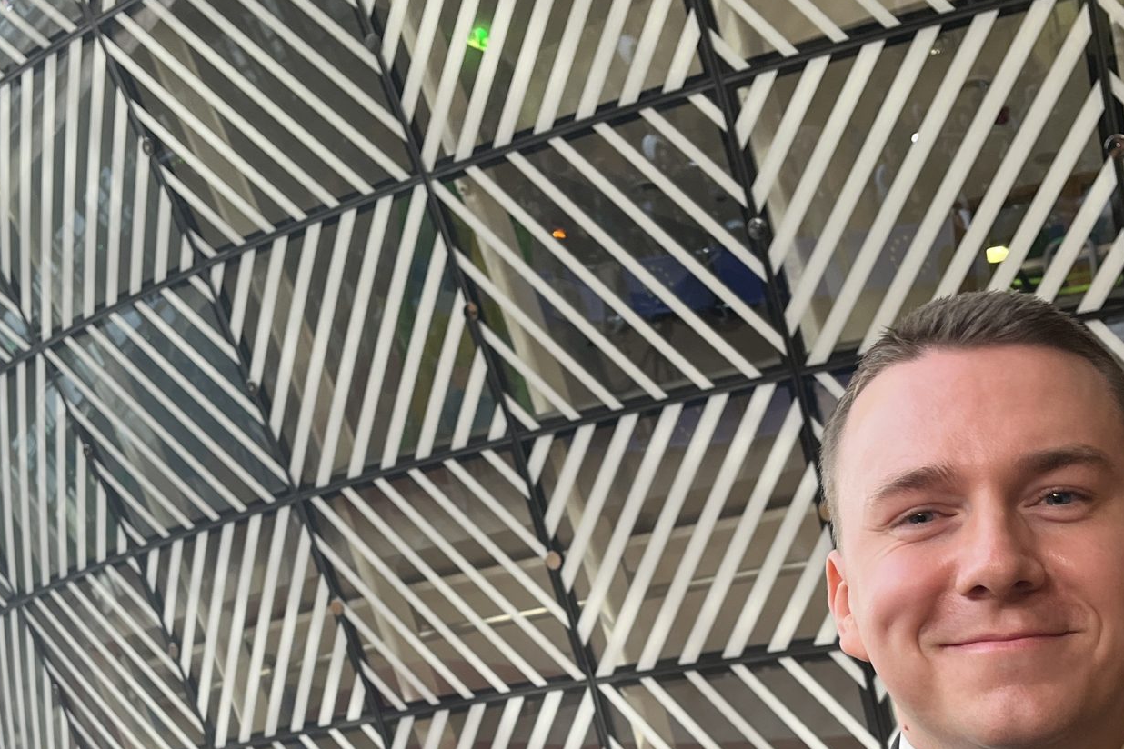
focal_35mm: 56
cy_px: 702
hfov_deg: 35.6
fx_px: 1748
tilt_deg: +11.2
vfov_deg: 23.4
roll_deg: +0.9
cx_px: 510
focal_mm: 5.1
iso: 100
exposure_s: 1/100
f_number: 1.6
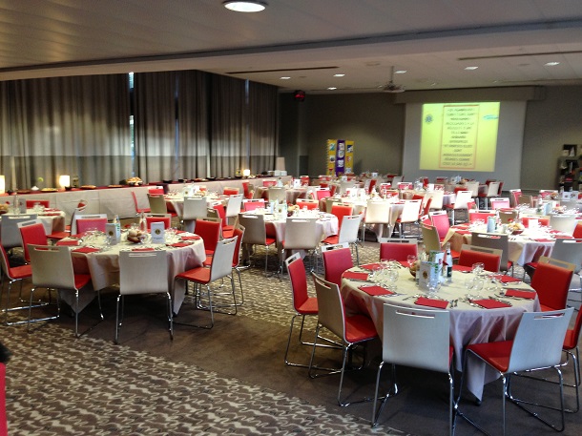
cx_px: 291
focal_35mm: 33
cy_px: 218
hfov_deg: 55.4
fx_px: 555
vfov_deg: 42.9
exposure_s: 1/20
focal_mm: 4.13
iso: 100
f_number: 2.4
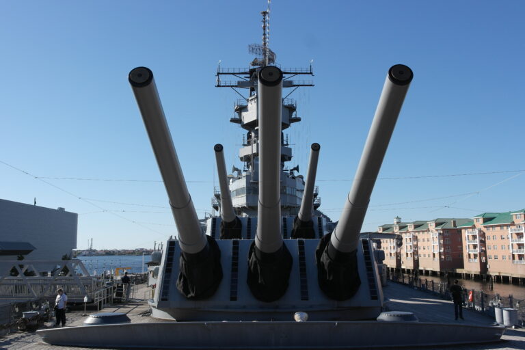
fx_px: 525
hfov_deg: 53.1
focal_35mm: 36
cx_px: 262
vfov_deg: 36.9
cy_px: 175
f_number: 7.1
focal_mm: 24
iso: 100
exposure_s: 1/320
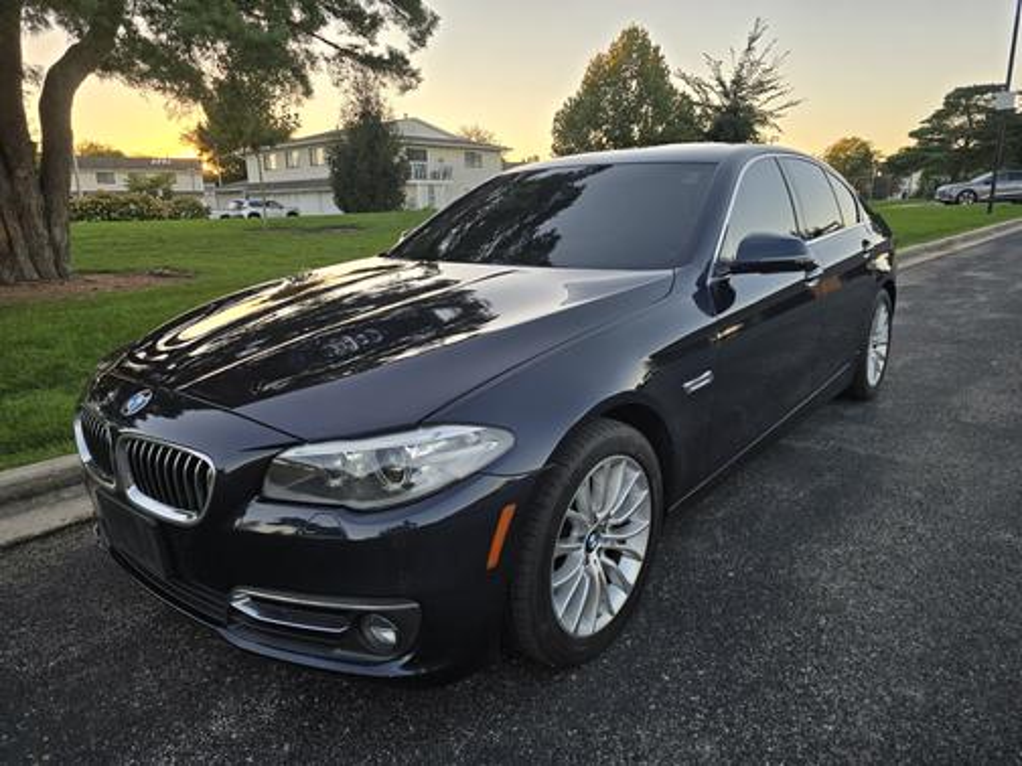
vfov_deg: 58.9
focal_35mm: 23
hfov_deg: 73.9
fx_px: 679
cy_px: 383
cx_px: 511
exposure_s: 1/180
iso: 32
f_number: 1.7
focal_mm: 6.3
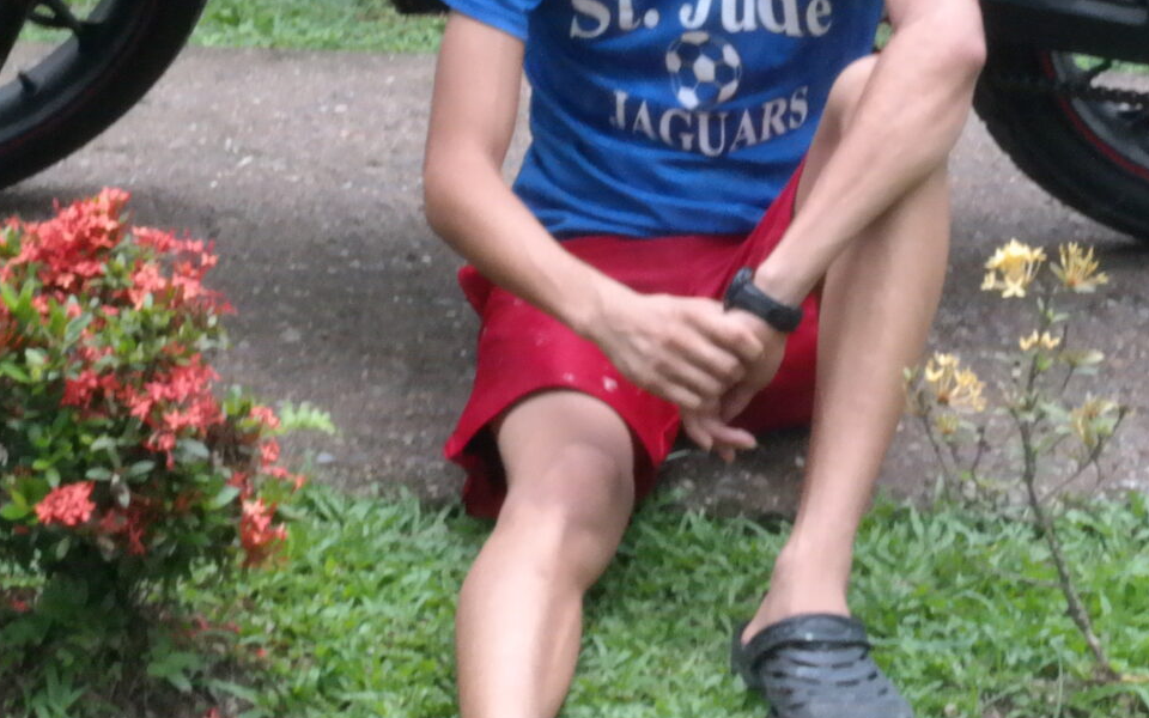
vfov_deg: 10.4
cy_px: 13
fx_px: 3914
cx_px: 579
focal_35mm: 125
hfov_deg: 16.7
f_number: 4.5
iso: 1600
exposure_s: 1/50
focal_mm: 30
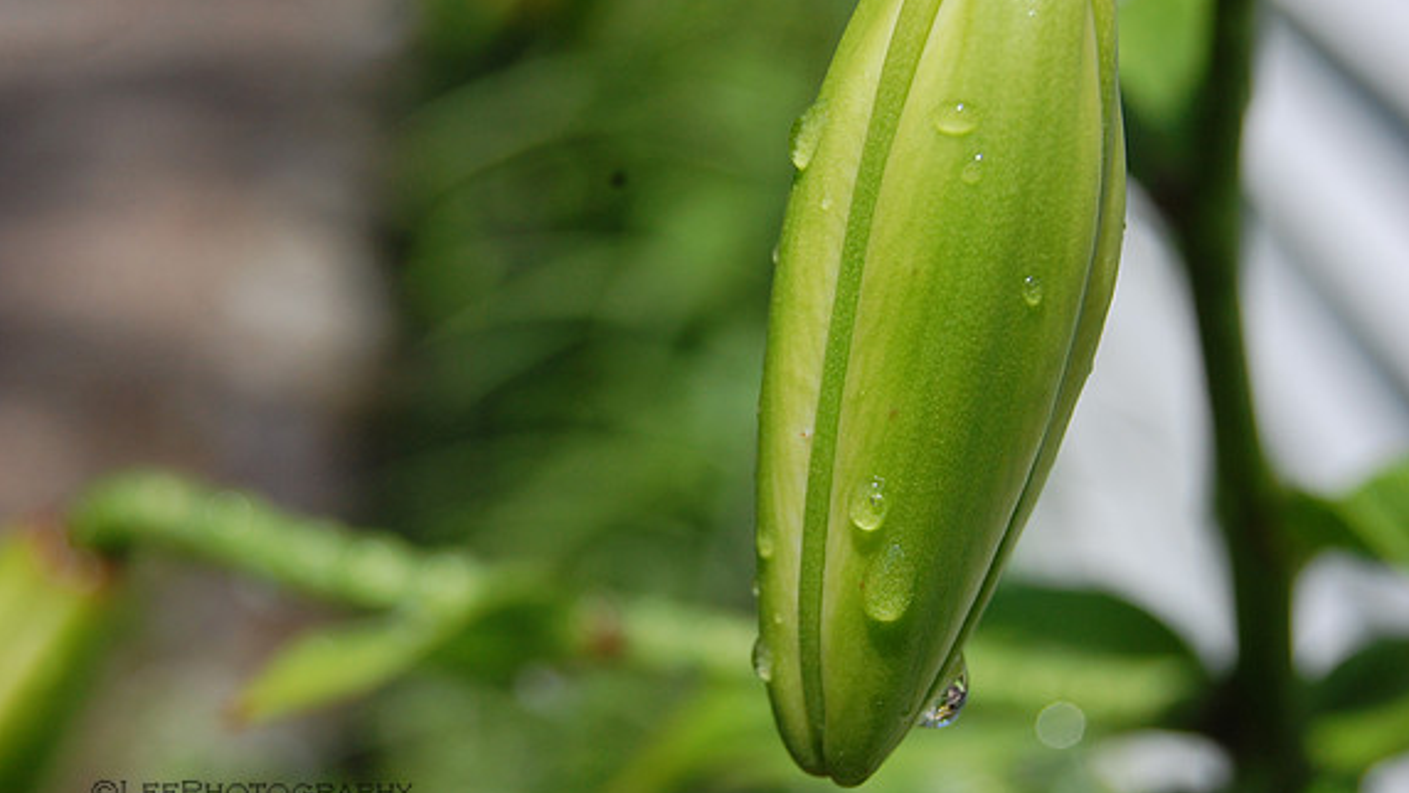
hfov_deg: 24.3
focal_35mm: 88
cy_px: 357
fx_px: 3271
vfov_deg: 13.8
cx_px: 712
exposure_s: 1/1000
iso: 400
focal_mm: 55
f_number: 8
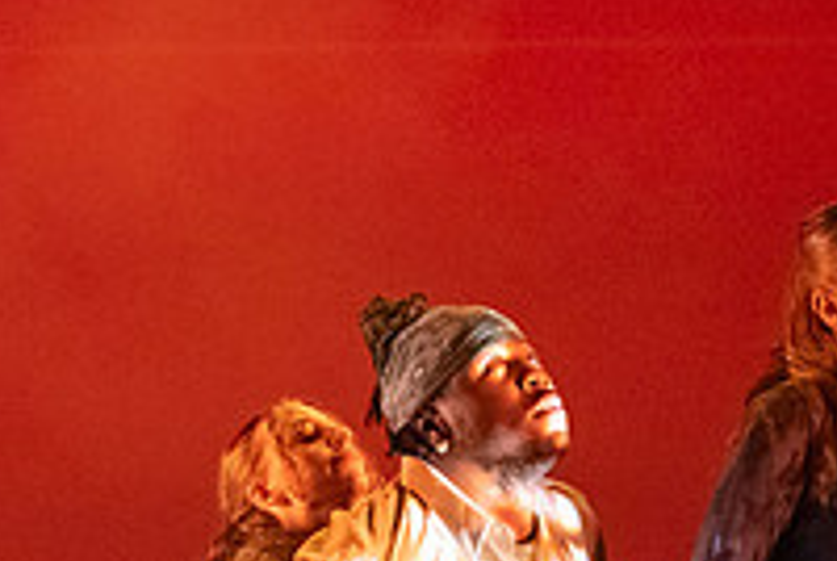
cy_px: 757
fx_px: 5495
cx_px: 594
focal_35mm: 236
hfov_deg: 8.7
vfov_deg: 5.8
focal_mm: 75
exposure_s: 1/320
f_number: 3.5
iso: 6400
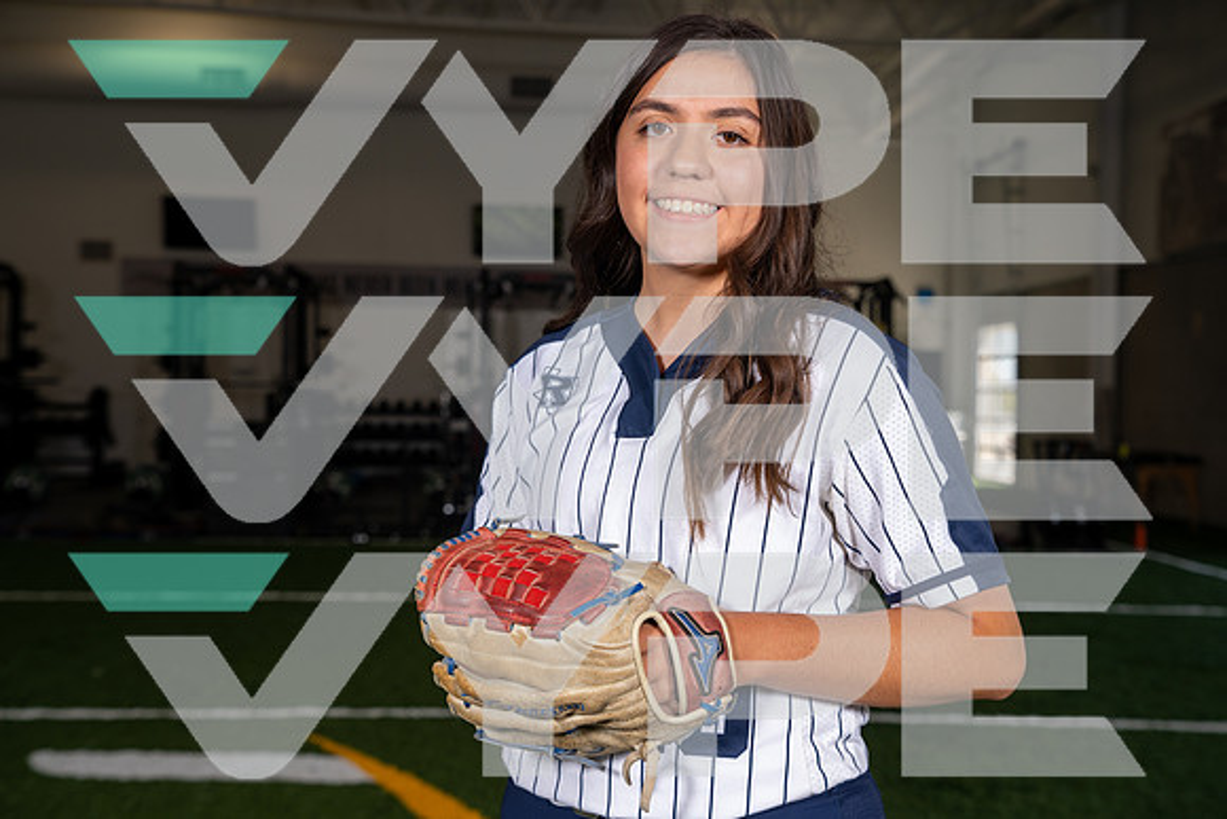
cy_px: 410
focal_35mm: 60
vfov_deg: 22.6
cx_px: 614
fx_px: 2045
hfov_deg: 33.4
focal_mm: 60
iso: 200
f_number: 5.6
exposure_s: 1/200
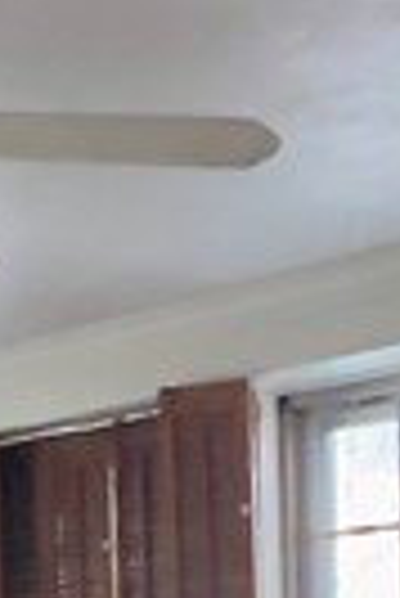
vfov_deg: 17.6
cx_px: 49
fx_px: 1729
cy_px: 895
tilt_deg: -5.2
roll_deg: +3.2
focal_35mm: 104
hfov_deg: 13.1
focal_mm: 1.57
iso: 640
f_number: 1.8
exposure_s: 1/40
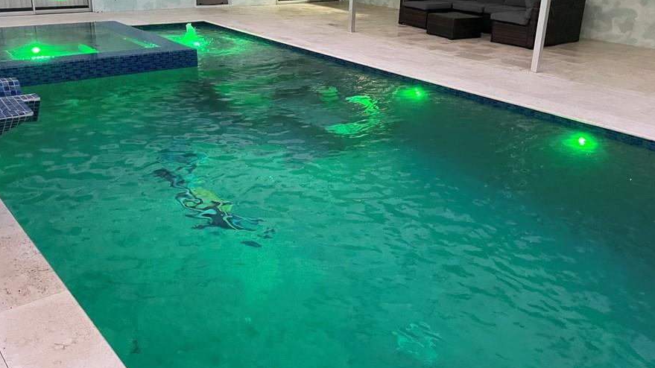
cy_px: 139
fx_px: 573
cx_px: 341
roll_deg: -2.1
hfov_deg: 59.5
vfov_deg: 35.4
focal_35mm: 33
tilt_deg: -19.1
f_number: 1.6
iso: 640
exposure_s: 1/35
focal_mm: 4.2
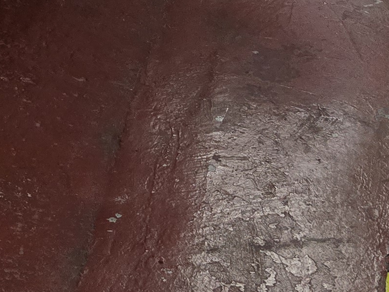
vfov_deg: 11.5
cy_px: -299
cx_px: -400
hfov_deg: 14.2
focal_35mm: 115
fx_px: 1292
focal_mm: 6.3
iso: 500
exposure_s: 1/100
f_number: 1.7
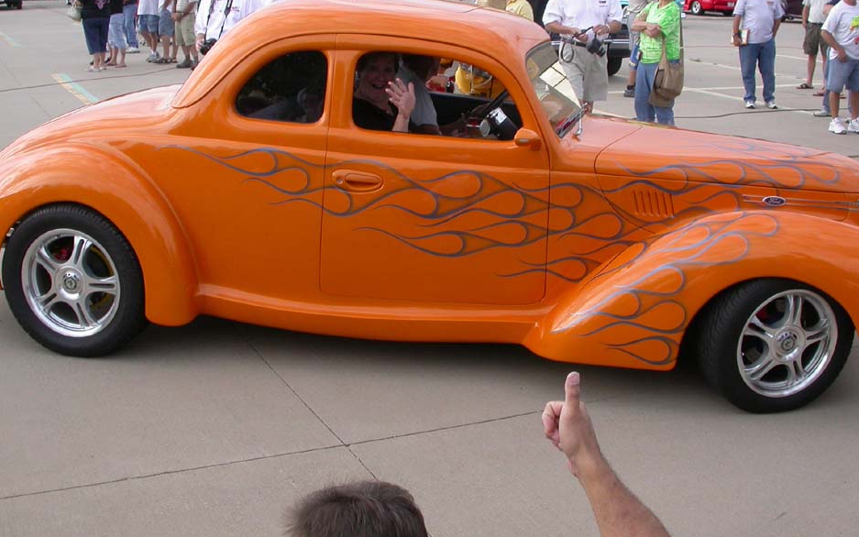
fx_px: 1030
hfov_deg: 45.3
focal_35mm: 44
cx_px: 424
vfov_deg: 29.1
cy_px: 210
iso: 100
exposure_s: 1/192
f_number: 6
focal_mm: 7.85
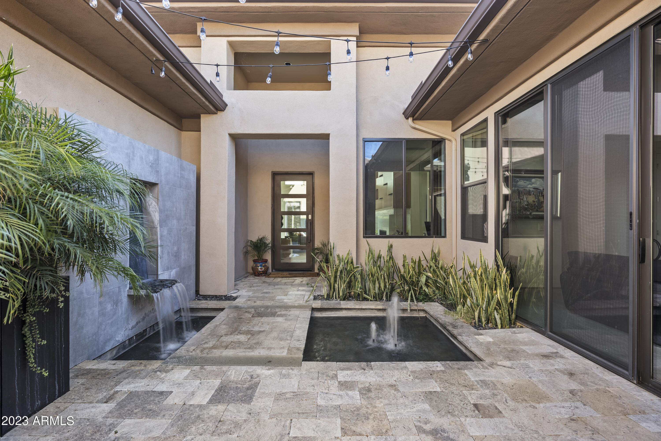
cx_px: 330
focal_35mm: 16
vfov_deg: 73.8
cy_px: 220
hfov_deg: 96.7
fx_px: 294
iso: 100
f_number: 8
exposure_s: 1/2.5
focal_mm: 16
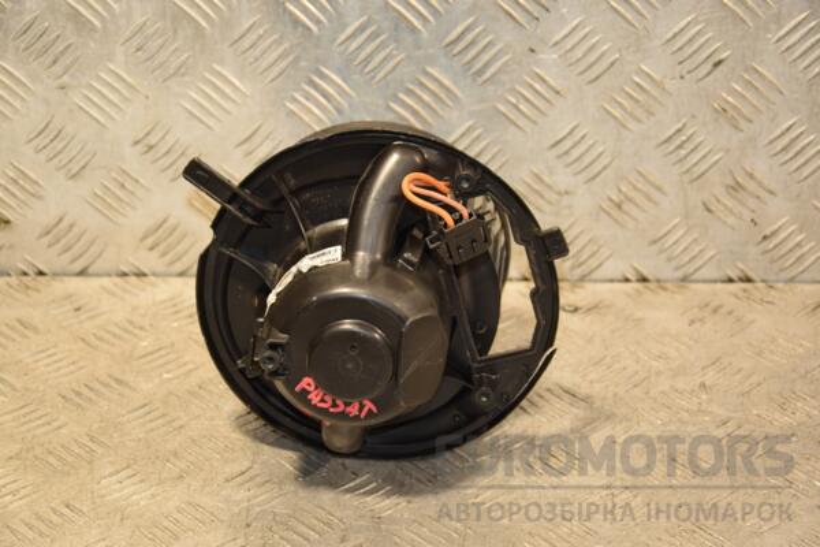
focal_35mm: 93
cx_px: 410
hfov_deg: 21.9
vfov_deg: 14.7
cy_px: 274
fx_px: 2118
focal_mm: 62
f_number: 5.3
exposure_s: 1/100
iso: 800
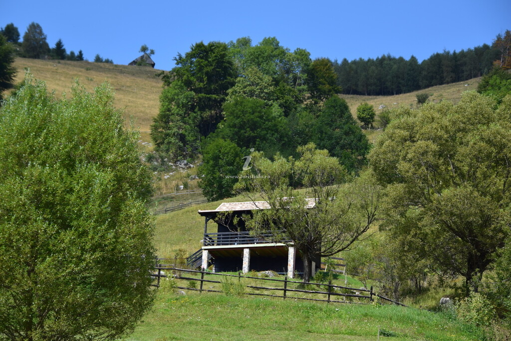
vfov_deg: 10.6
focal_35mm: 129
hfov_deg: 15.9
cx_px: 256
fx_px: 1831
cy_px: 170
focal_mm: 86
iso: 100
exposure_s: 1/640
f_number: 5
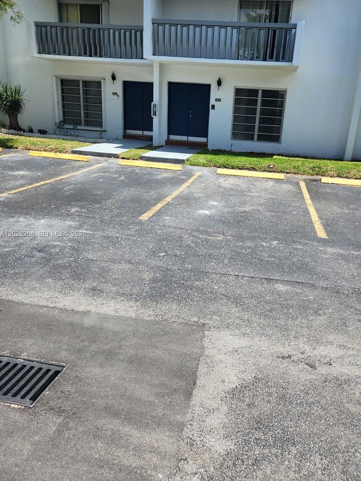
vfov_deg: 65.3
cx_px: 211
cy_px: 234
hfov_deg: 51.1
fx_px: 375
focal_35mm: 27
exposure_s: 1/1235
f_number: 1.8
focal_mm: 5.4
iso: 20
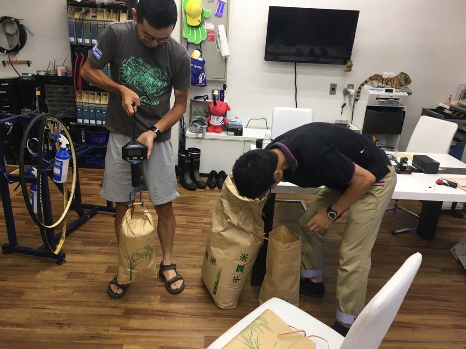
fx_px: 390
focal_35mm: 29
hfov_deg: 61.7
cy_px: 174
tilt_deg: -18.7
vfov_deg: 48.2
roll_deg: -2.1
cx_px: 233
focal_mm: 4.15
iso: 40
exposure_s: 1/33
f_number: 2.2
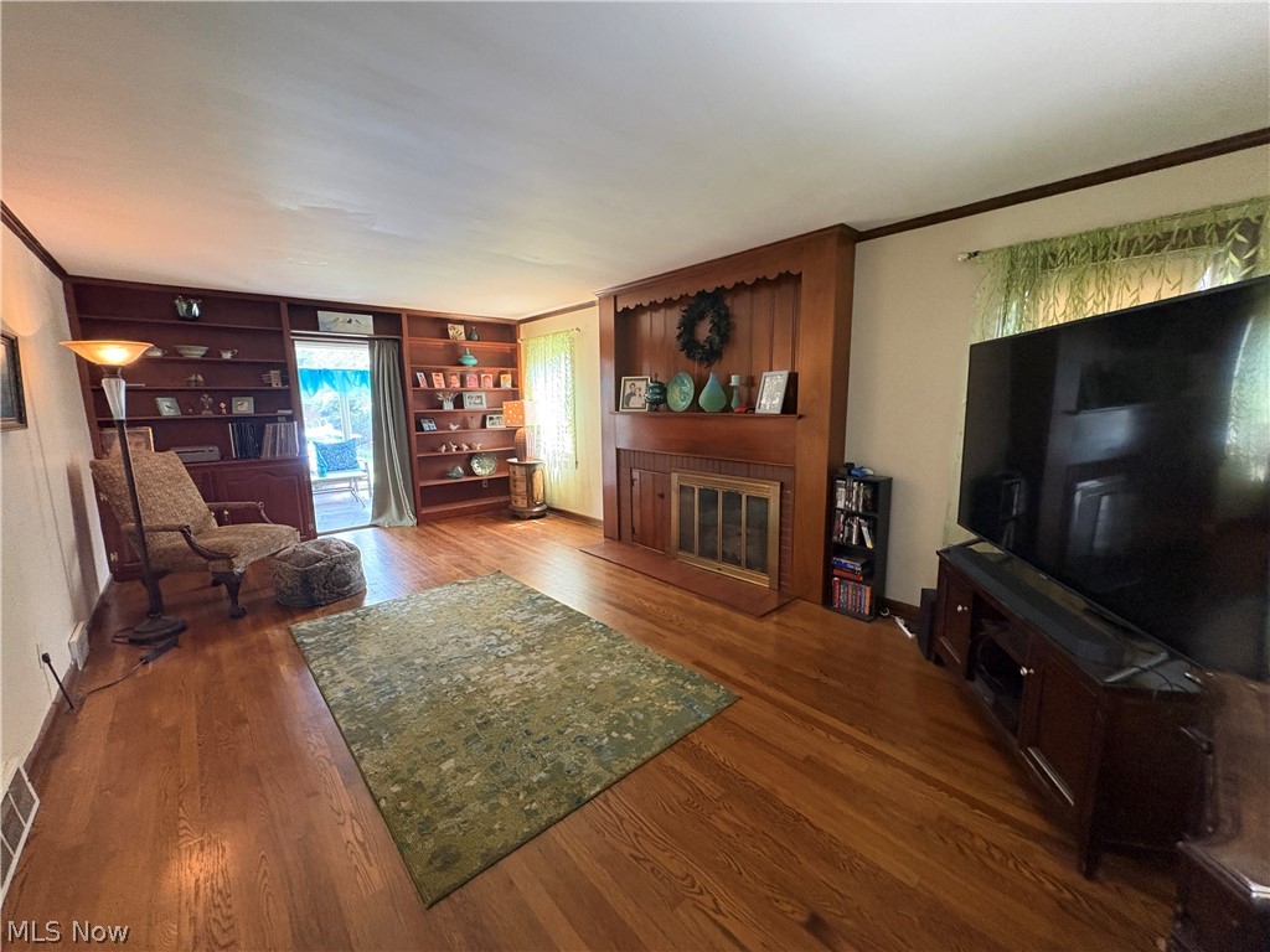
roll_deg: +1.3
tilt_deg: -8.9
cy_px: 476
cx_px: 635
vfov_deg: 85.7
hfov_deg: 102.1
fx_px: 514
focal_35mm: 14
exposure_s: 1/60
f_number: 2.2
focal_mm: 2.22
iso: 640
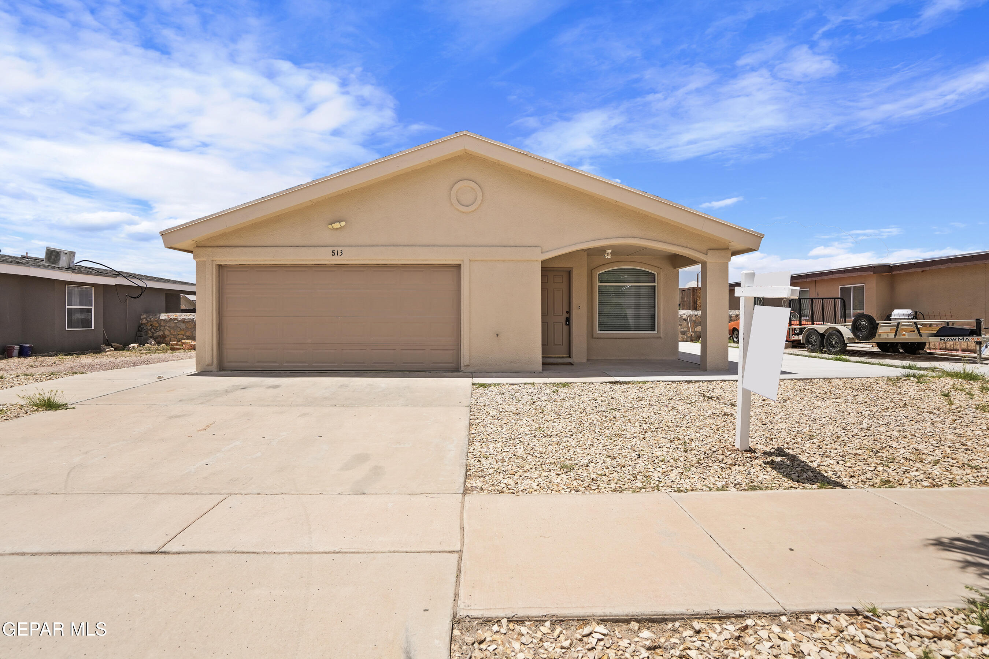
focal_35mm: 18
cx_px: 494
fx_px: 494
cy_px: 330
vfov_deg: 67.4
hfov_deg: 90.0
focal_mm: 18
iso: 250
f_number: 8
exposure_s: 1/125
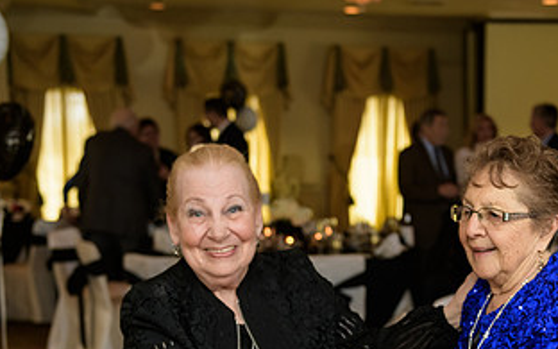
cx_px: 410
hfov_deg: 28.2
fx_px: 1095
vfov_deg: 17.7
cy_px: 345
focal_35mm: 72
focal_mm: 38
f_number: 3.2
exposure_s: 1/125
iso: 1000
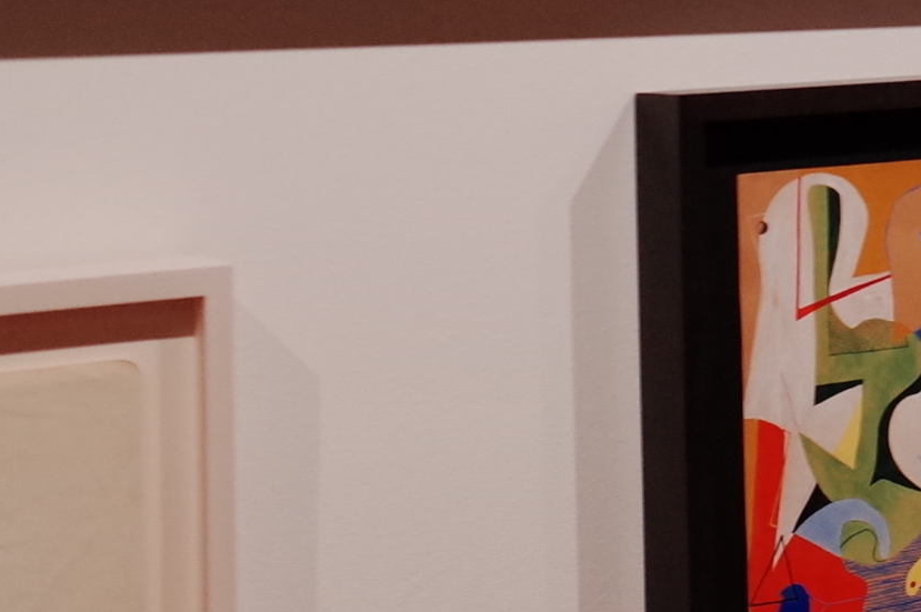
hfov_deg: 15.1
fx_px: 3144
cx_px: 1472
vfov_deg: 10.9
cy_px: -168
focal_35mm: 123
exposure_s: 1/60
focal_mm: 18.3
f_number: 2.8
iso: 400
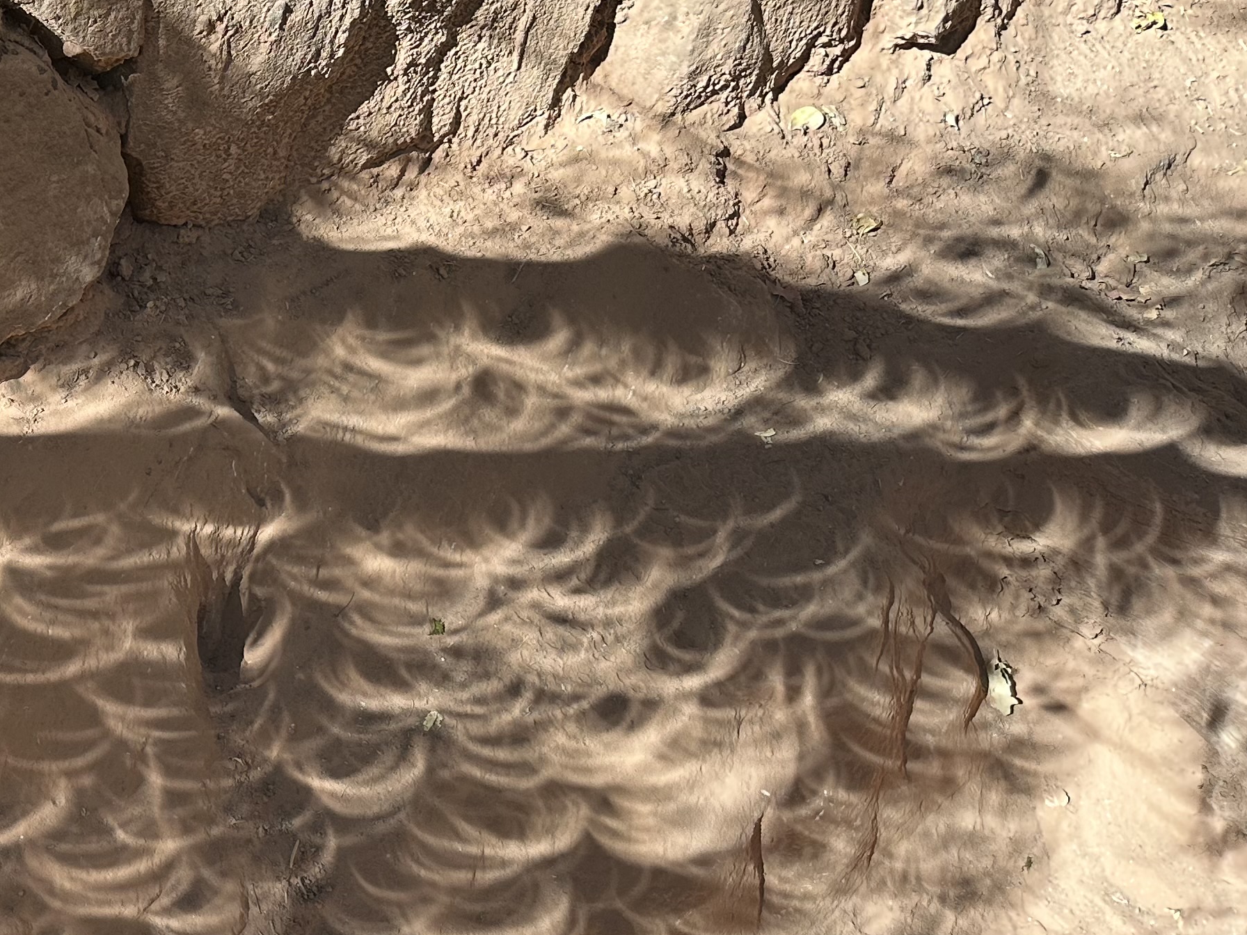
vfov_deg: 27.0
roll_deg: -1.7
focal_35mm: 54
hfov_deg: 31.4
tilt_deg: -41.4
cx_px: -134
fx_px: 1945
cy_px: 516
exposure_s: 1/121
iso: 100
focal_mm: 6.86
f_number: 1.78
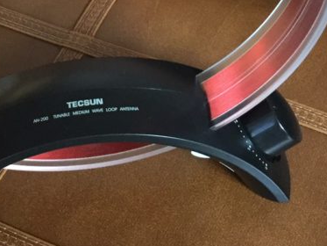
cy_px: -29
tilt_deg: -45.2
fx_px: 803
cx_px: 90
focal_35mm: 85
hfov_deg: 22.8
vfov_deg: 16.8
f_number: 2.4
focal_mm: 3.3
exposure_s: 1/33
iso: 250
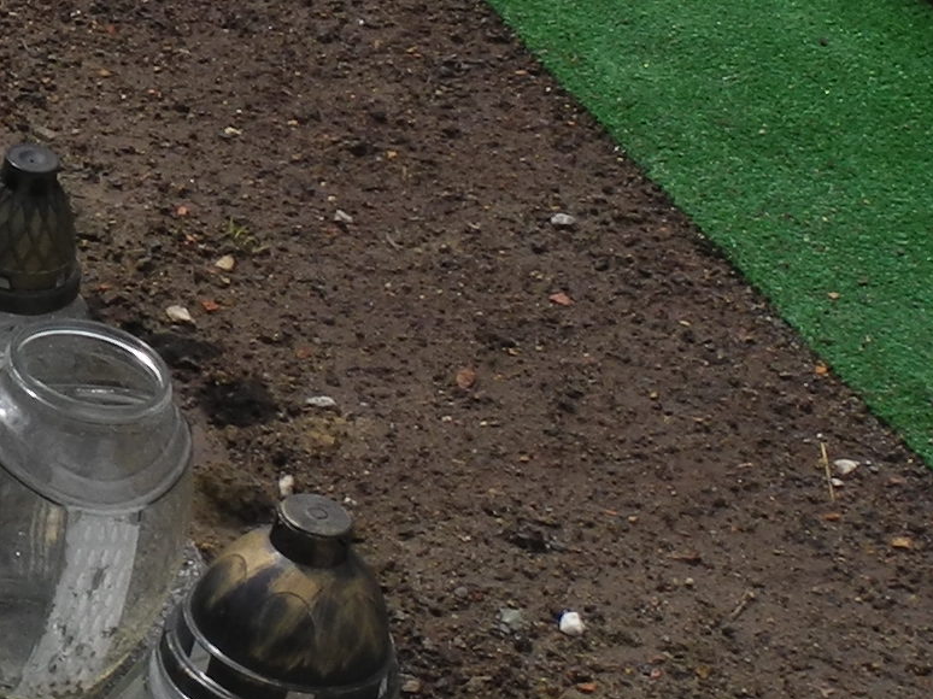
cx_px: -1004
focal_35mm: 165
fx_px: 4446
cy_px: -318
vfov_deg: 8.8
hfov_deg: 10.8
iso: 100
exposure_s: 1/1000
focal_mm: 7.4
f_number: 5.6
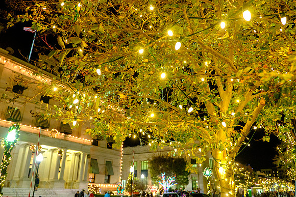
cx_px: 148
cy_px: 98
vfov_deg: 48.0
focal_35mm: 27
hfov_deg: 67.4
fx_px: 222
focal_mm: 18
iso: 2000
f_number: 2.8
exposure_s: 1/30
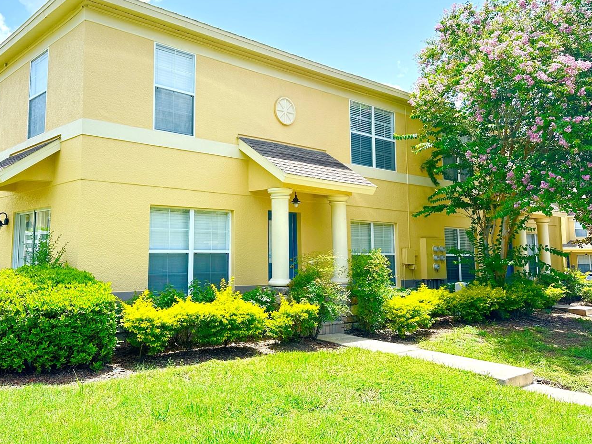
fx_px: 530
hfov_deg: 57.5
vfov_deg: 45.2
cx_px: 216
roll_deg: -0.6
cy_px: 183
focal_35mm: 31
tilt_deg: +7.2
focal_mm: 6.86
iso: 80
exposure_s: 1/1256
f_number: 1.78
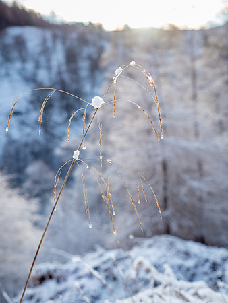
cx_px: 114
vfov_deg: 38.2
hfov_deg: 29.1
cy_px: 152
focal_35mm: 50
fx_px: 439
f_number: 4
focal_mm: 25
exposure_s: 1/160
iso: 200
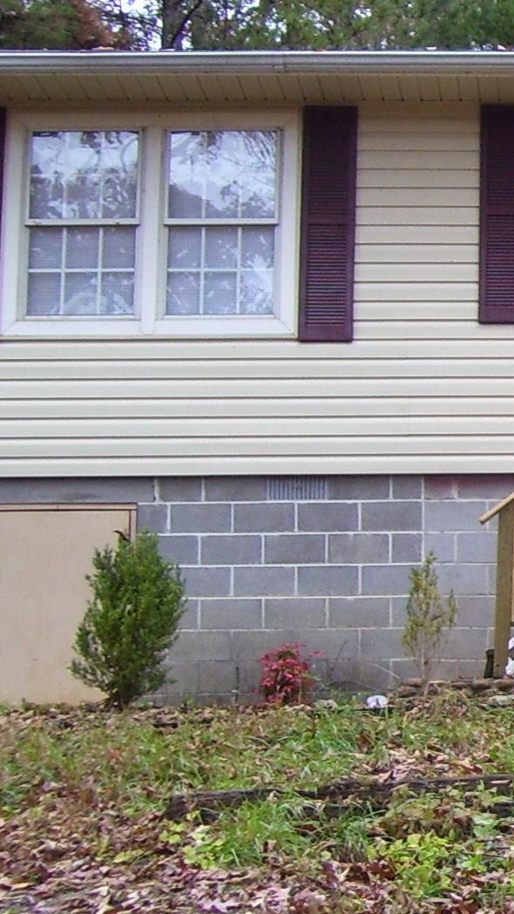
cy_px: 451
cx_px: 969
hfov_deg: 11.3
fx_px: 2399
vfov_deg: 21.6
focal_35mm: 99
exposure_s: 1/125
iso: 80
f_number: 2.7
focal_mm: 6
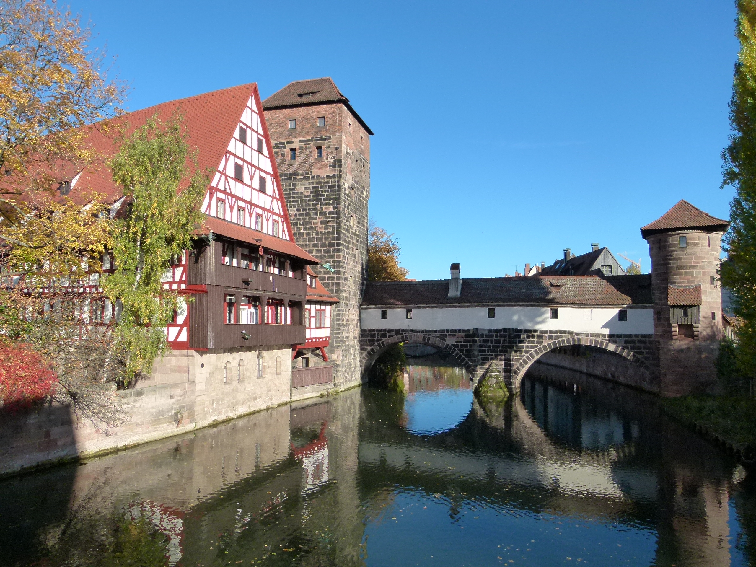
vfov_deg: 54.9
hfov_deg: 69.4
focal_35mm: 25
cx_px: 378
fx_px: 546
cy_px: 284
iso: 160
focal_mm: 4.5
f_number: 4
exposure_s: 1/800
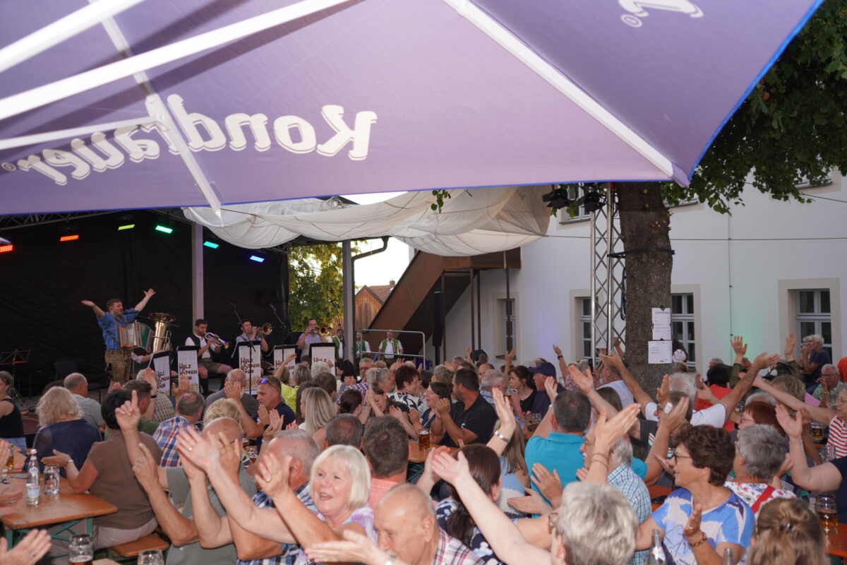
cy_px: 282
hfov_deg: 60.3
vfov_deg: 42.3
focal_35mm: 31
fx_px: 729
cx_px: 424
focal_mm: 31
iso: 100
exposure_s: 1/160
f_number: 4
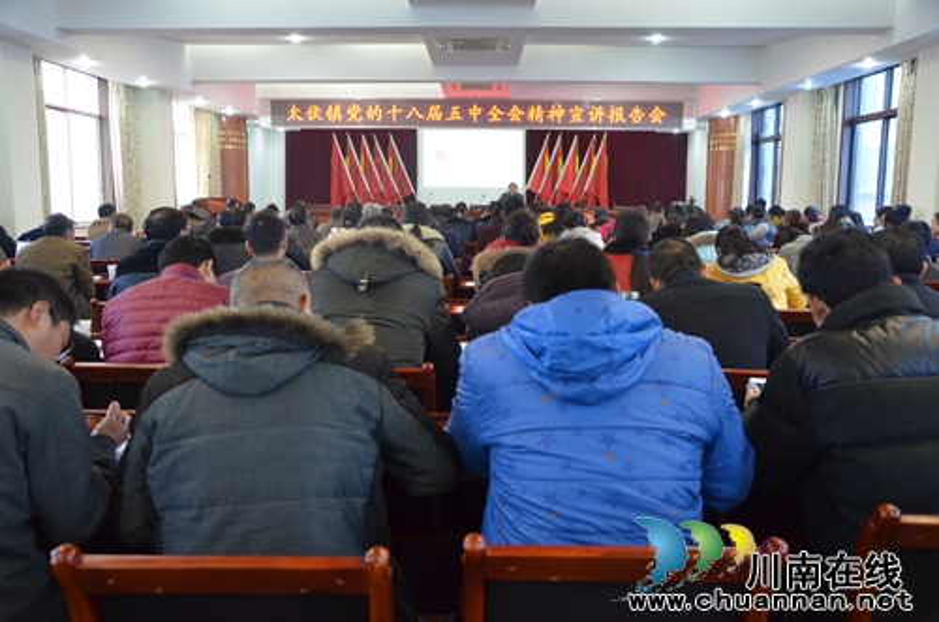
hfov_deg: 57.3
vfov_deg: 39.8
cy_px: 311
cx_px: 470
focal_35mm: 33
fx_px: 859
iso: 1600
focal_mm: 22
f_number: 3.8
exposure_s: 1/30
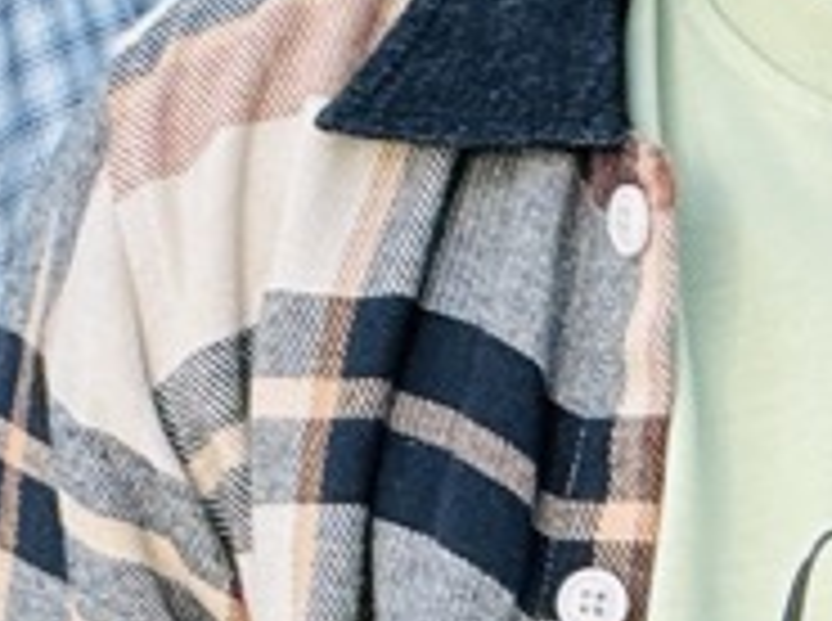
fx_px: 21829
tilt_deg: -2.5
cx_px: -1043
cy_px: 432
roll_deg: +0.0
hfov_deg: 2.2
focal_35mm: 910
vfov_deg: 1.6
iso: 64
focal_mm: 15.66
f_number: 2.8
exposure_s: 1/850
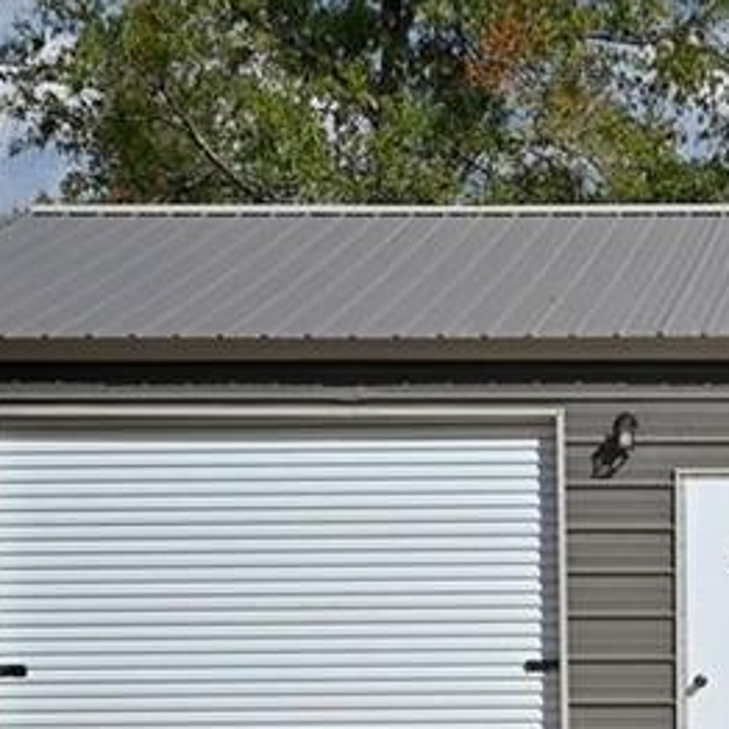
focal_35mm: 136
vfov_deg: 12.8
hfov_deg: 12.5
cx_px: 924
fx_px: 3240
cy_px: 611
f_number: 5.6
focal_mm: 41
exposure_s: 1/1600
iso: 100
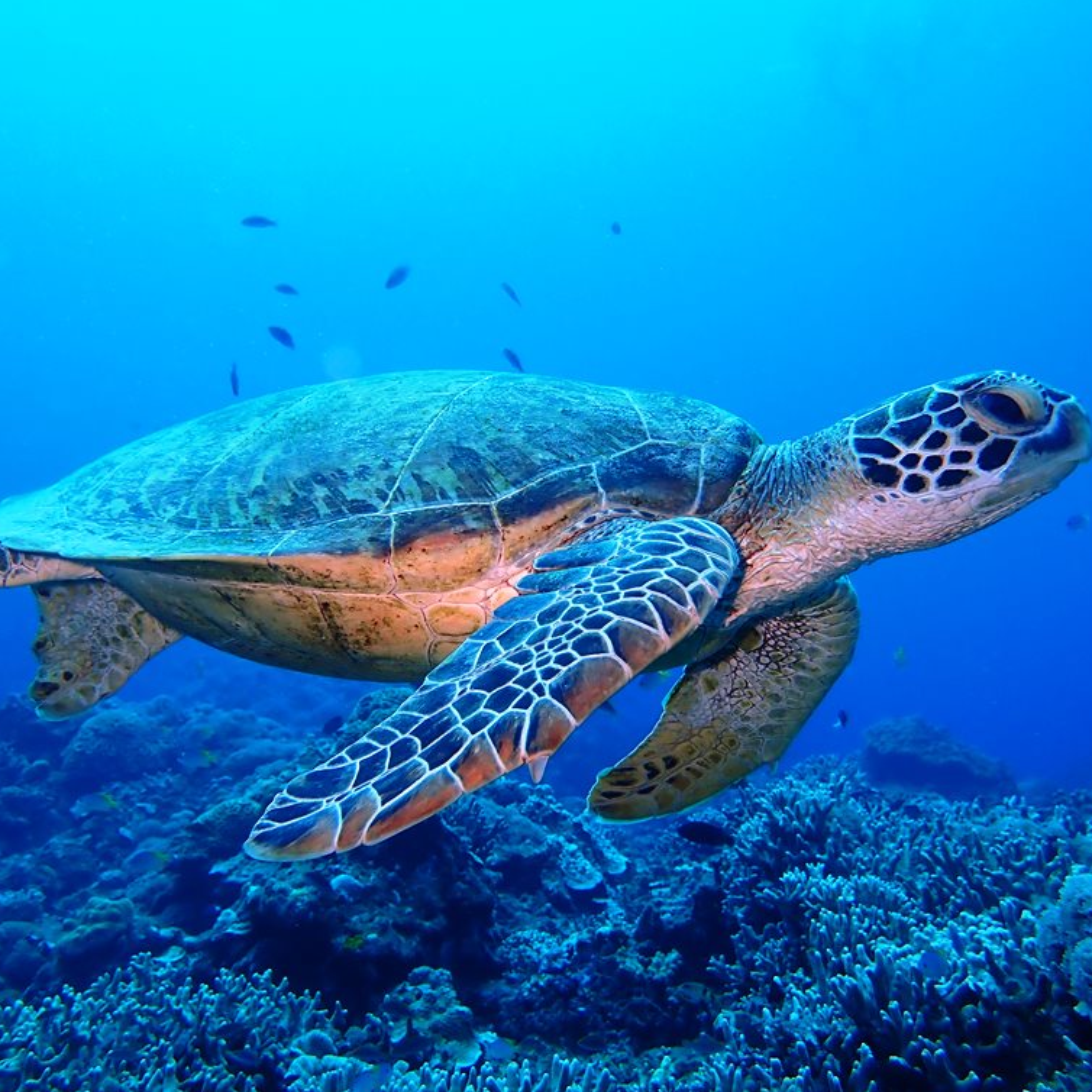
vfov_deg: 54.0
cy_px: 547
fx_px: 1071
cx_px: 533
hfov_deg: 54.0
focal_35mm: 30
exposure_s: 1/200
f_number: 2.8
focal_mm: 4.5
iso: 100
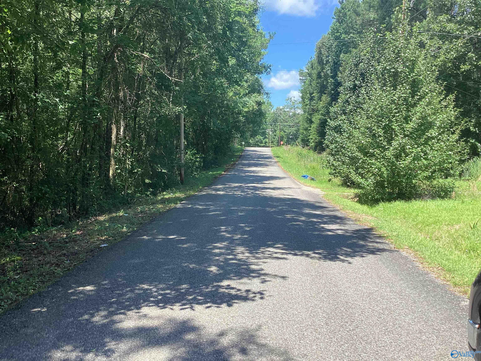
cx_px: 240
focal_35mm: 31
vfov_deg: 45.4
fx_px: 431
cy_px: 180
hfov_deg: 58.4
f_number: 2.4
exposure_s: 1/297
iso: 25
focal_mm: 3.3
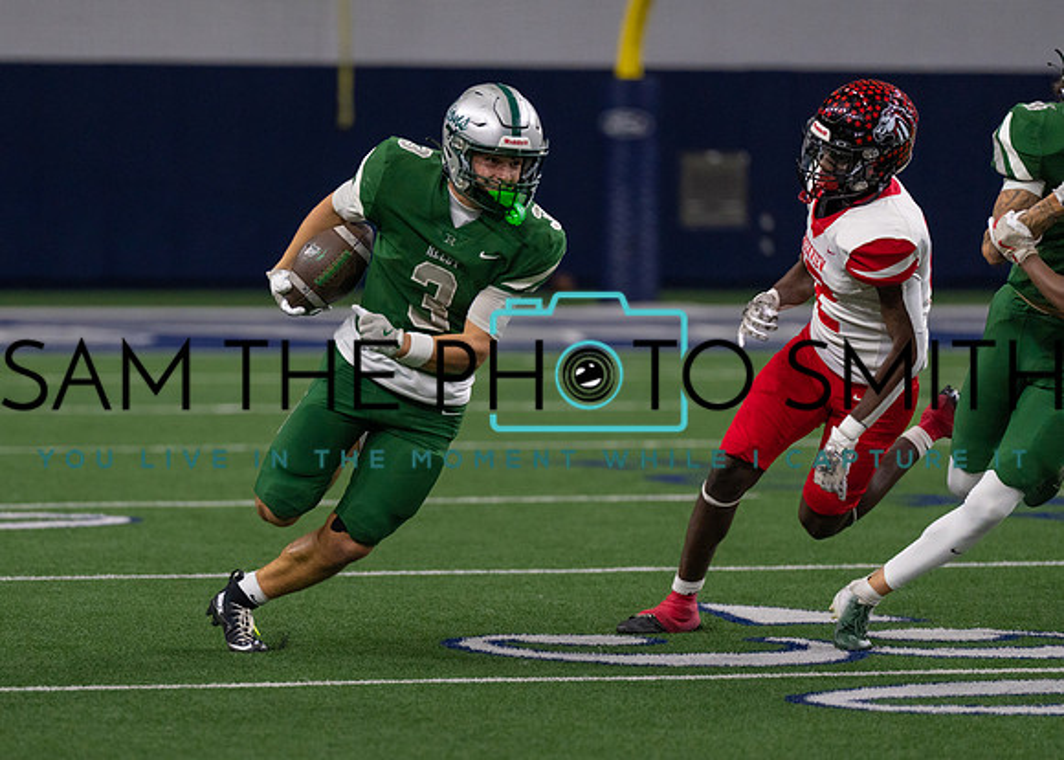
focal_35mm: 270
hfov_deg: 7.5
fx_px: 8155
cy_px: 480
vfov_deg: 5.3
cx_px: 381
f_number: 2.8
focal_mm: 200
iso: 1600
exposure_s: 1/1250
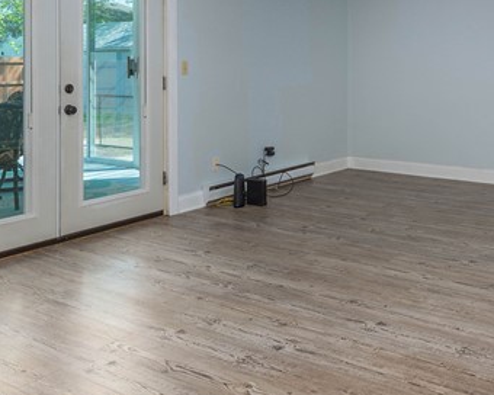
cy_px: 59
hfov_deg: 43.4
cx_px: 312
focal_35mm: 42
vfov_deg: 34.2
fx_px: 614
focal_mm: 14
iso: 250
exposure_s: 1/60
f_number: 9
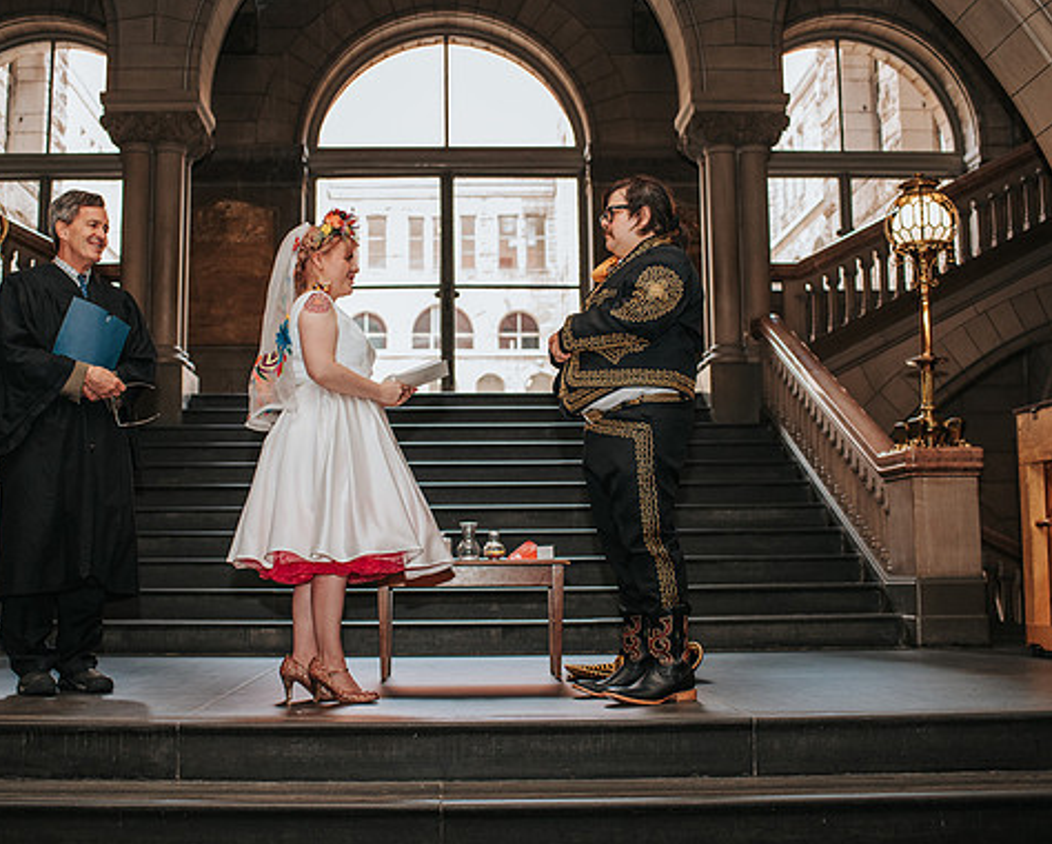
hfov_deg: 44.6
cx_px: 455
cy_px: 423
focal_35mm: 41
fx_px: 1278
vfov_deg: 36.5
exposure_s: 1/200
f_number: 3.2
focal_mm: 35
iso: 1000
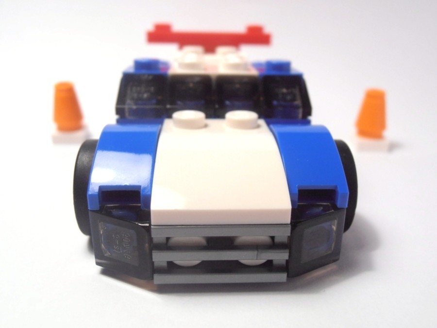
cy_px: 164
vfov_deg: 38.7
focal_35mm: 37
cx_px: 218
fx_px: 467
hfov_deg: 50.1
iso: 80
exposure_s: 1/60
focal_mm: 6.61
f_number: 3.9
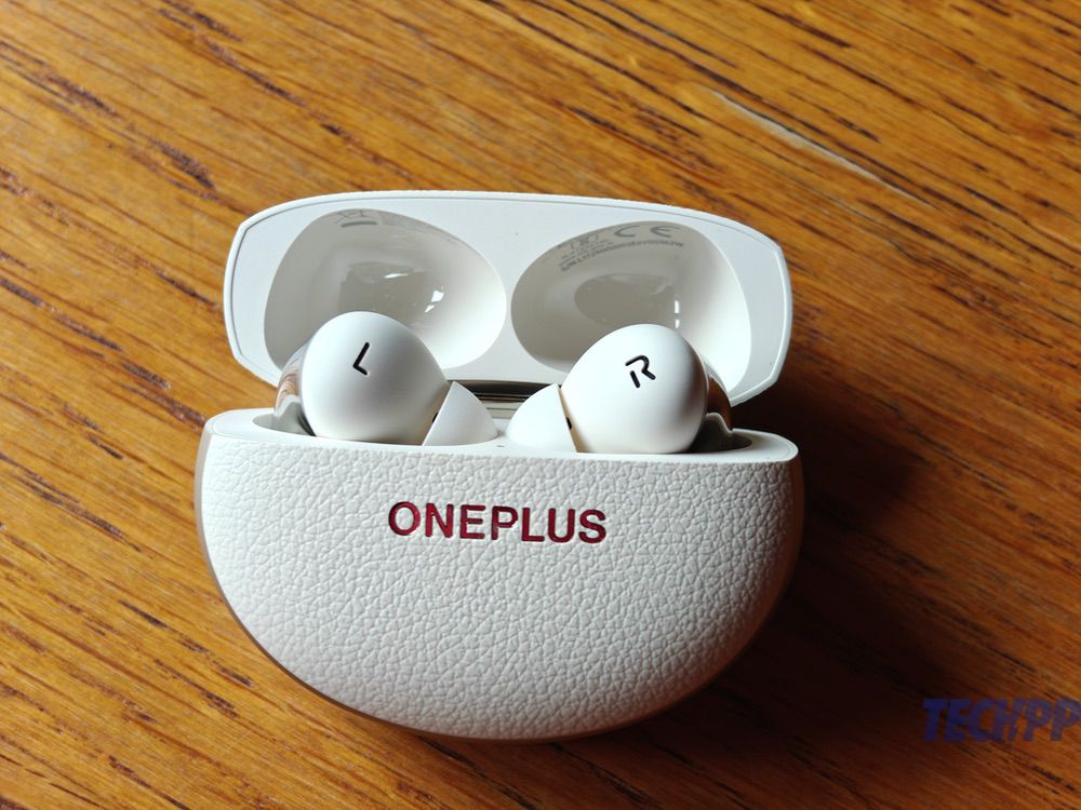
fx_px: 2186
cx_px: 540
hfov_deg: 27.8
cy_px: 405
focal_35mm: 70
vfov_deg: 21.0
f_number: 14
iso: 100
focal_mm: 13.3
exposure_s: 1/135
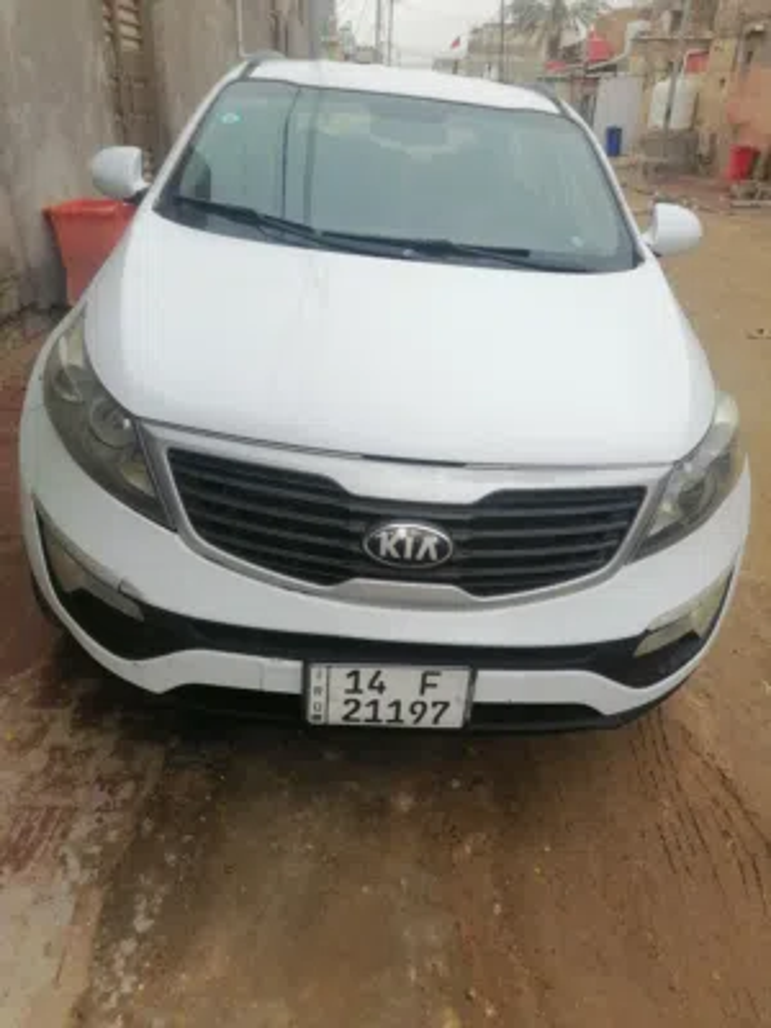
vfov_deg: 65.3
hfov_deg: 51.4
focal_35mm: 27
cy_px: 514
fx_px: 802
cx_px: 386
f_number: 1.8
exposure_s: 1/607
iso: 50
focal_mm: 5.3
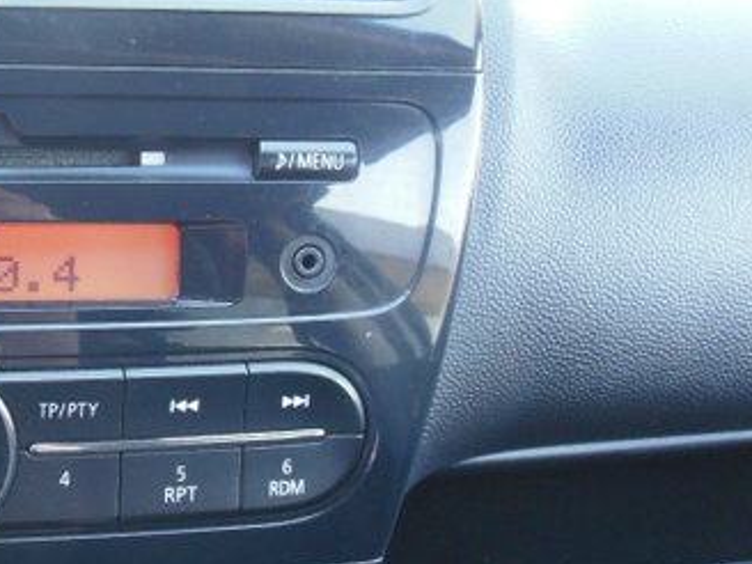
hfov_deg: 31.2
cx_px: 32
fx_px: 1260
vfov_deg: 25.2
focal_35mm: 58
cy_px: 305
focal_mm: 4.5
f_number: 3.2
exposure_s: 1/50
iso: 400
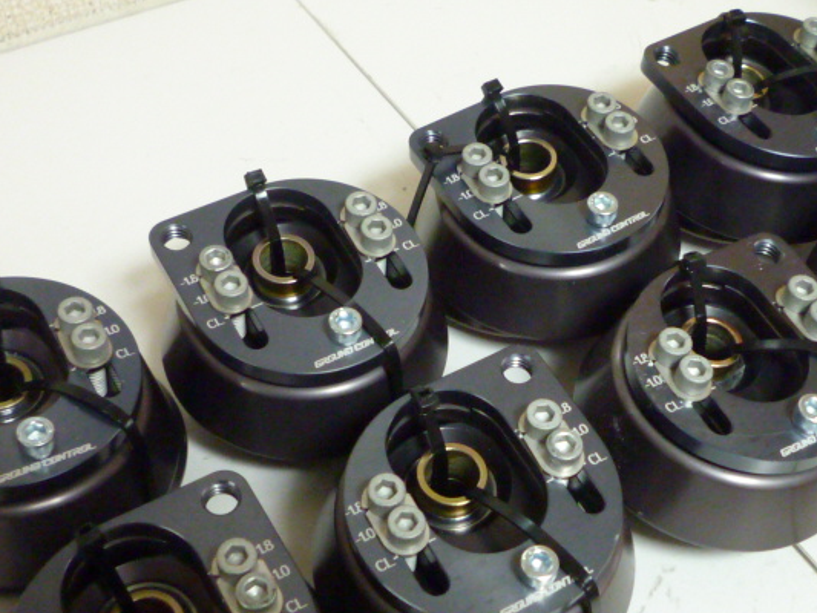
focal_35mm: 60
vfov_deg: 24.4
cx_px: 466
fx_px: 1416
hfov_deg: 32.1
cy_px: 354
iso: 400
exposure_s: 1/10
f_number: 2.8
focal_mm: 4.5
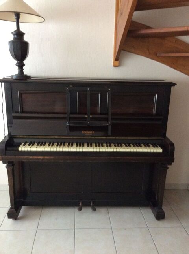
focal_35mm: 32
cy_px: 127
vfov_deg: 56.9
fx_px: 234
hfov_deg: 44.0
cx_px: 94
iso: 250
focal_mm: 3.3
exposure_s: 1/25
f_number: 2.4
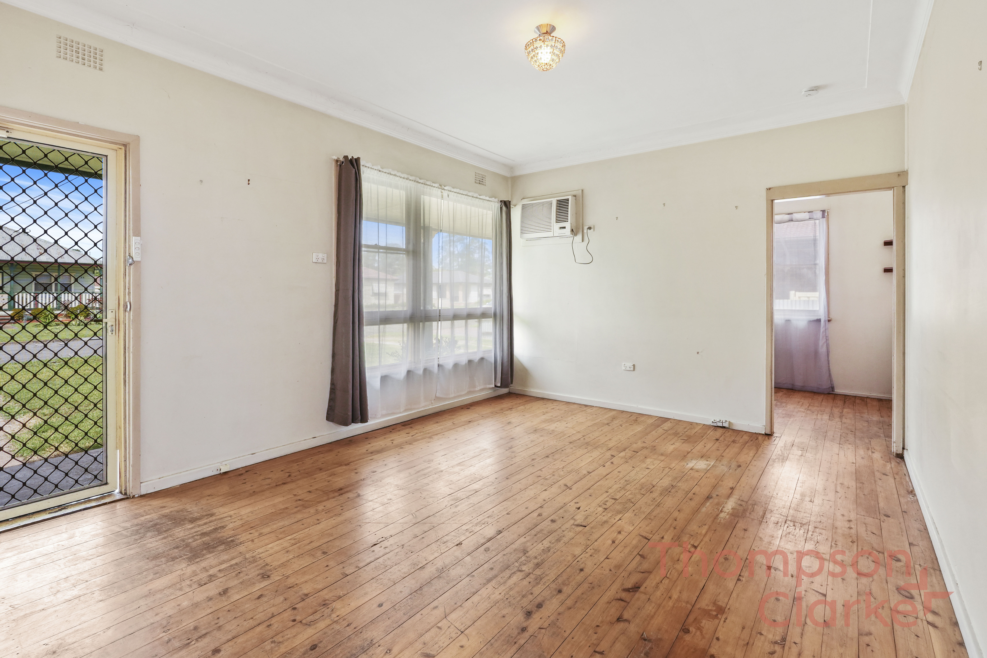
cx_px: 494
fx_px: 452
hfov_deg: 95.0
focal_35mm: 16
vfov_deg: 72.1
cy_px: 329
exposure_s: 1/30
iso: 1250
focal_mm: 11
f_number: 9
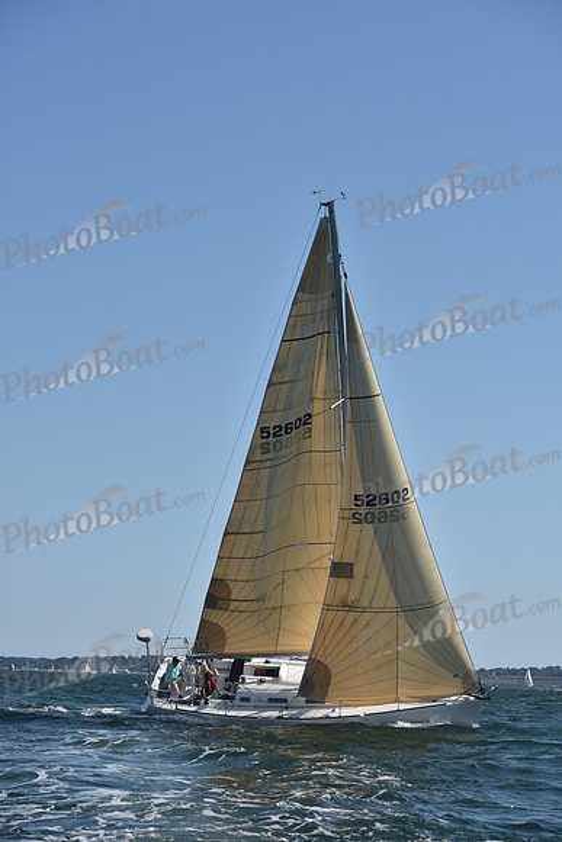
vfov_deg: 28.8
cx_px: 281
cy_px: 421
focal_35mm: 70
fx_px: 1638
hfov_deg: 19.5
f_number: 6.3
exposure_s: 1/1000
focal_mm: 70
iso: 250
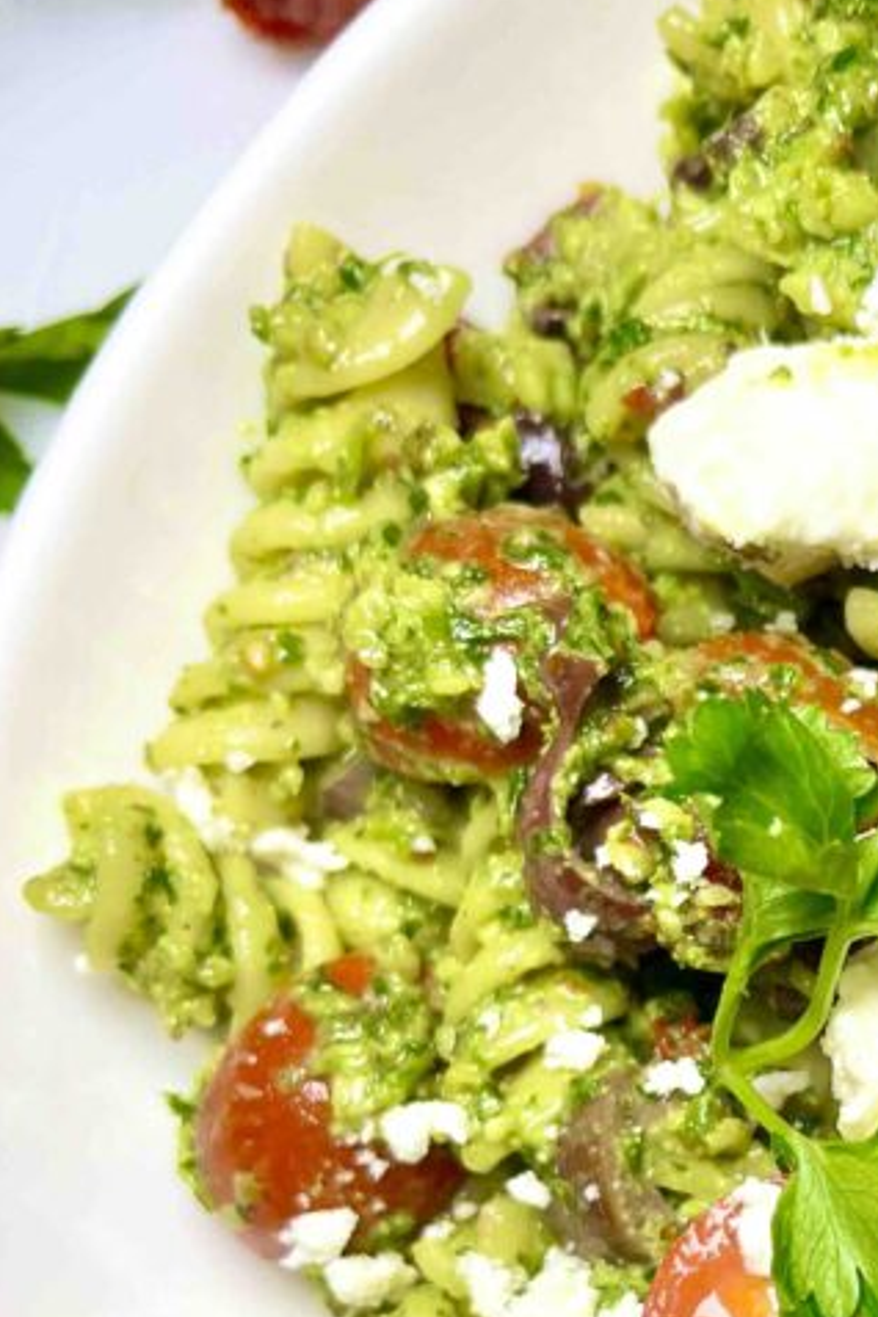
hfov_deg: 21.7
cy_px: 1060
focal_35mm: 58
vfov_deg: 33.5
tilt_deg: -86.5
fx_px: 2122
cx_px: 1052
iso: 50
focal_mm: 5.1
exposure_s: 1/563
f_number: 1.6
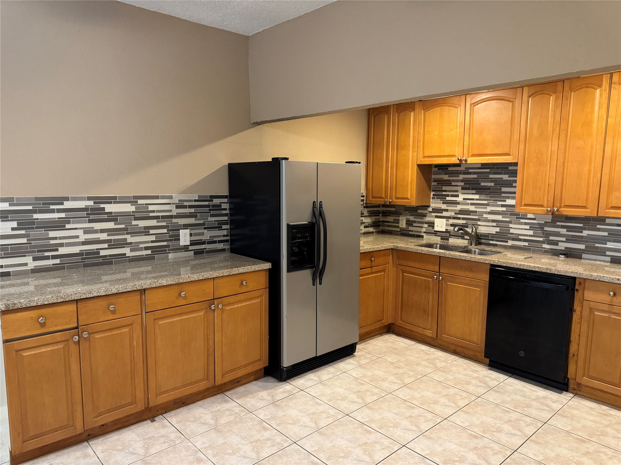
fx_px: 431
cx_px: 310
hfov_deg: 71.6
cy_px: 232
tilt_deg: -7.5
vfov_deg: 56.8
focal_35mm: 24
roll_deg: -0.7
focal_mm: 6.76
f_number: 1.78
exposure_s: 1/60
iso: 400
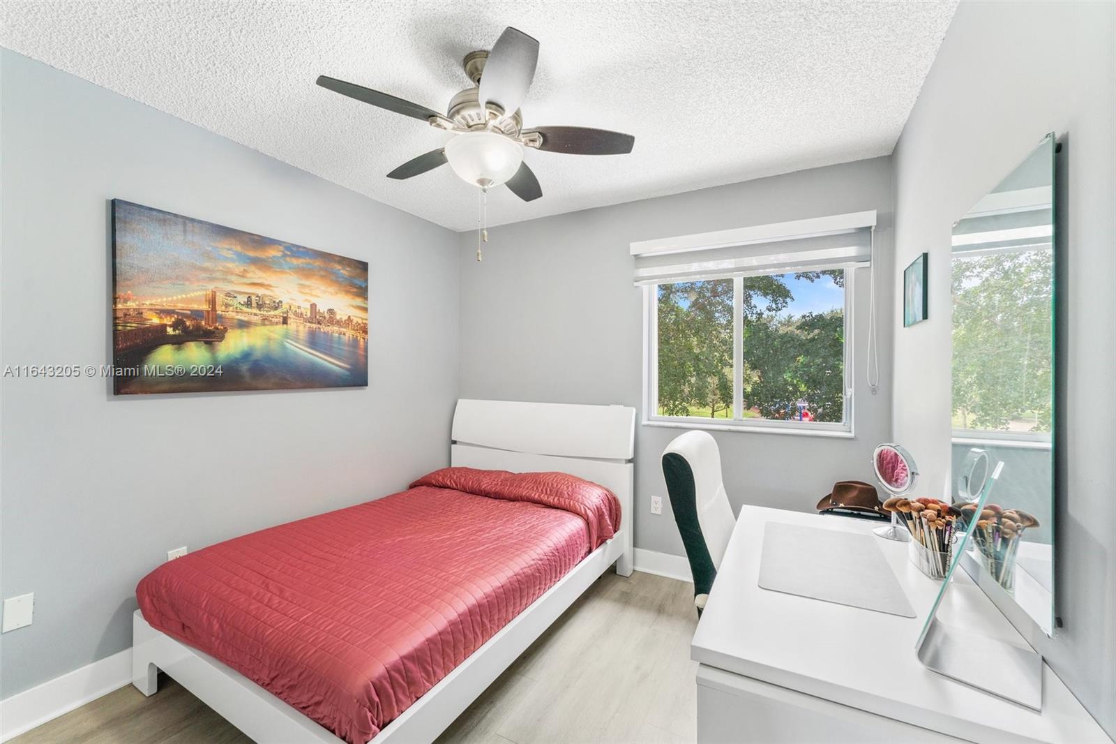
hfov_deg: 104.3
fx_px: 434
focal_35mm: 14
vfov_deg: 81.2
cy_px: 372
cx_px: 558
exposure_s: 1/10
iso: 200
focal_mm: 14
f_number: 8
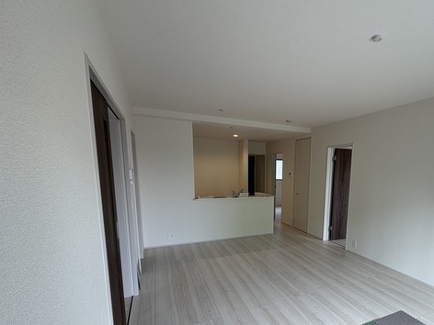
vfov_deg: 67.4
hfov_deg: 82.6
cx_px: 279
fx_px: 238
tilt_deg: -6.9
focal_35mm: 19
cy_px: 207
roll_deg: -0.9
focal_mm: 2.22
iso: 125
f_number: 2.2
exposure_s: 1/99
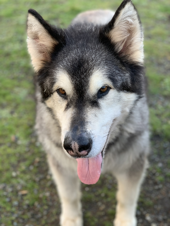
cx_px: 85
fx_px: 340
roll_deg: +2.6
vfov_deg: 36.8
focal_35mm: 52
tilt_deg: -34.6
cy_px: 113
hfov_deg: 28.0
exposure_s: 1/122
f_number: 2.4
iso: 50
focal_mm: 6
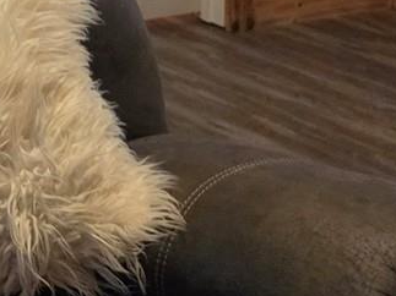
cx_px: -530
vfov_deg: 9.2
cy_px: -383
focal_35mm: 146
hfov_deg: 11.4
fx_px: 1670
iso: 640
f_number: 1.4
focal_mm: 6.5
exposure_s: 1/120
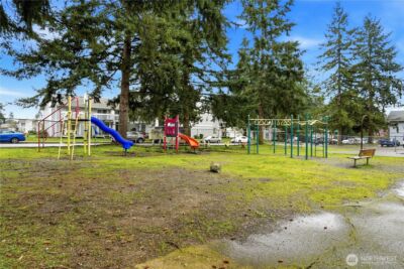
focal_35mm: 22
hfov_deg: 79.9
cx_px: 202
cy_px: 134
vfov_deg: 58.4
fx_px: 241
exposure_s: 1/125
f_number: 9
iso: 100
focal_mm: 21.5
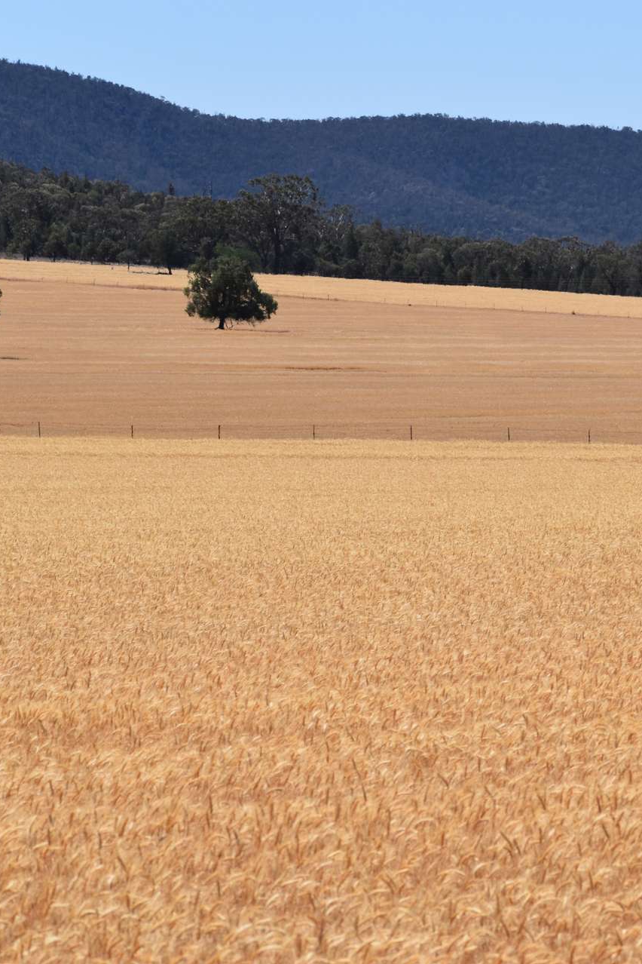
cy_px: 482
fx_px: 7536
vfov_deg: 7.3
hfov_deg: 4.9
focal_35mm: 282
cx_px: 501
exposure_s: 1/400
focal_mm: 125
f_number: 10
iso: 200
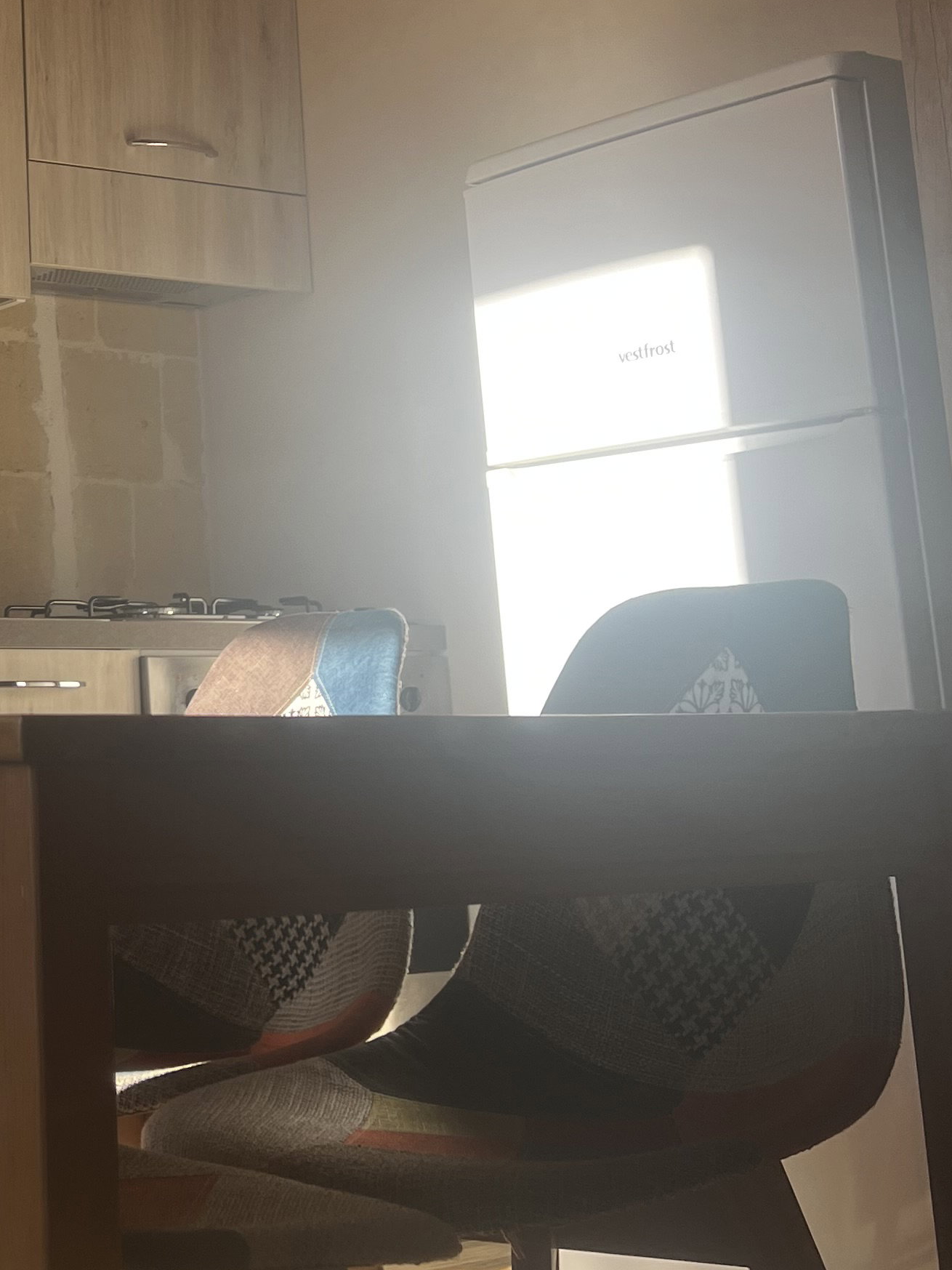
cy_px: 270
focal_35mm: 60
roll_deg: +0.0
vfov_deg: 31.4
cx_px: -64
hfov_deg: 23.1
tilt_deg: +13.1
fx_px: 2200
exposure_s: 1/324
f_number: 1.5
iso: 50
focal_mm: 5.7
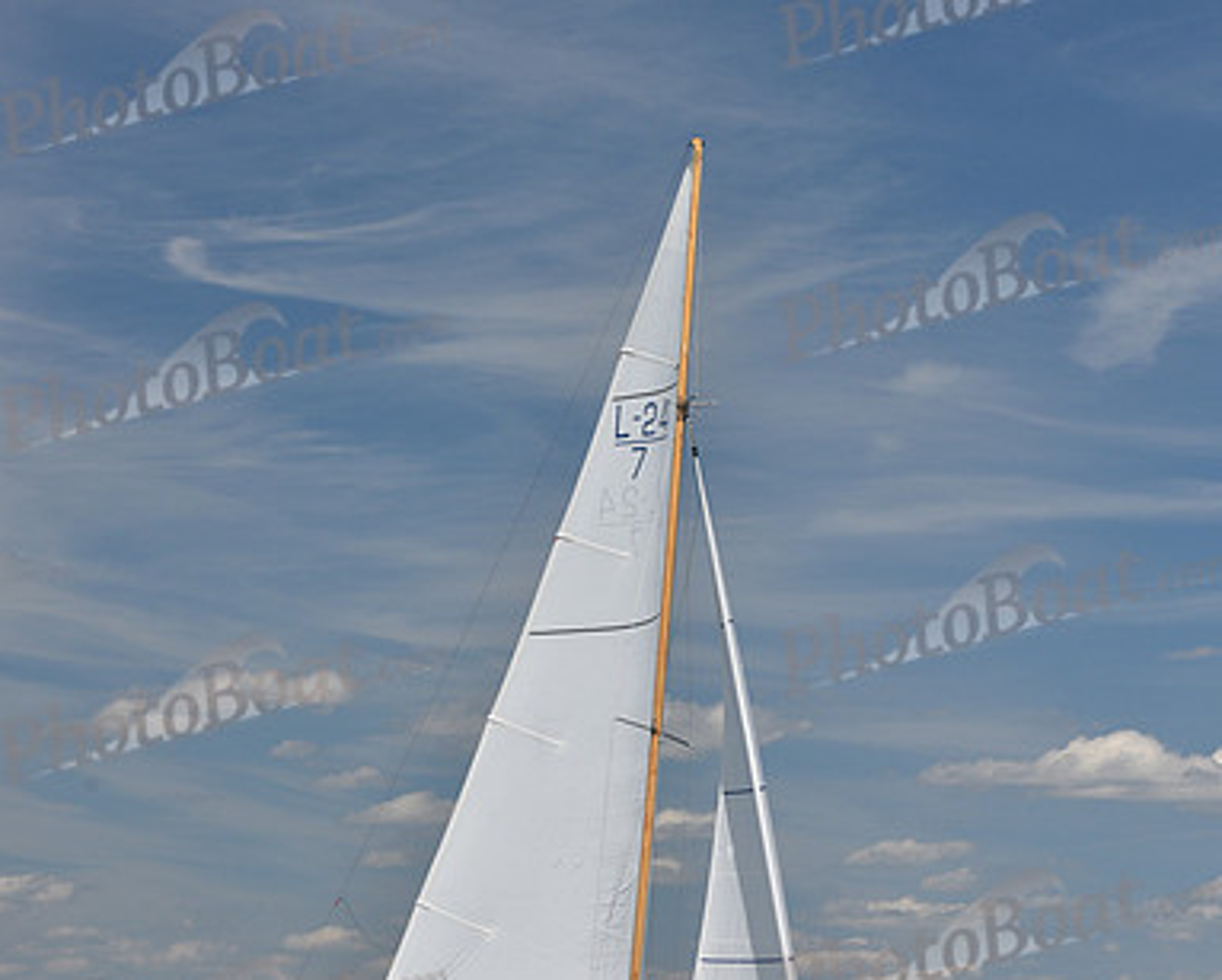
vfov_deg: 11.4
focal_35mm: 135
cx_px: 614
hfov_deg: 14.3
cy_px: 492
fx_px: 4886
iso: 320
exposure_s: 1/800
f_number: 8
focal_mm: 95
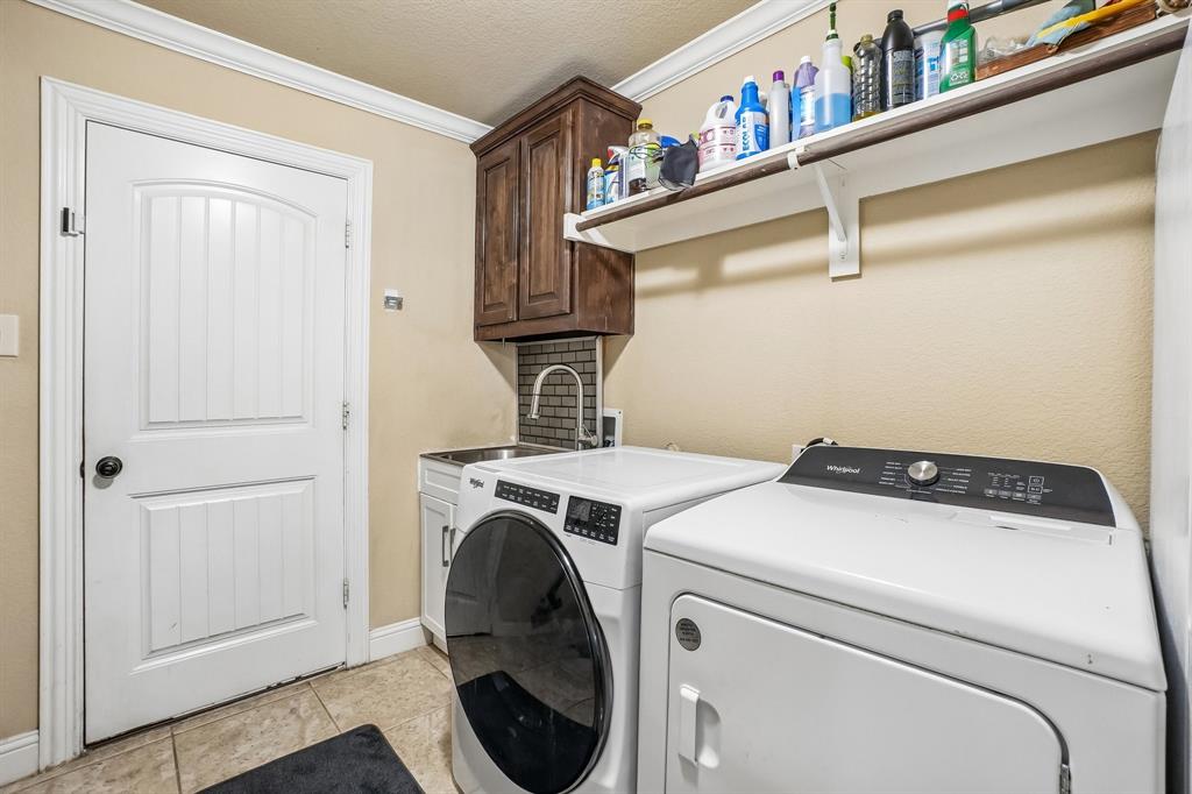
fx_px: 496
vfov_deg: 77.3
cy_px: 397
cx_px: 596
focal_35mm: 15
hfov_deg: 100.4
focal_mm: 10
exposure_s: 1/4
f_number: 8
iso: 400
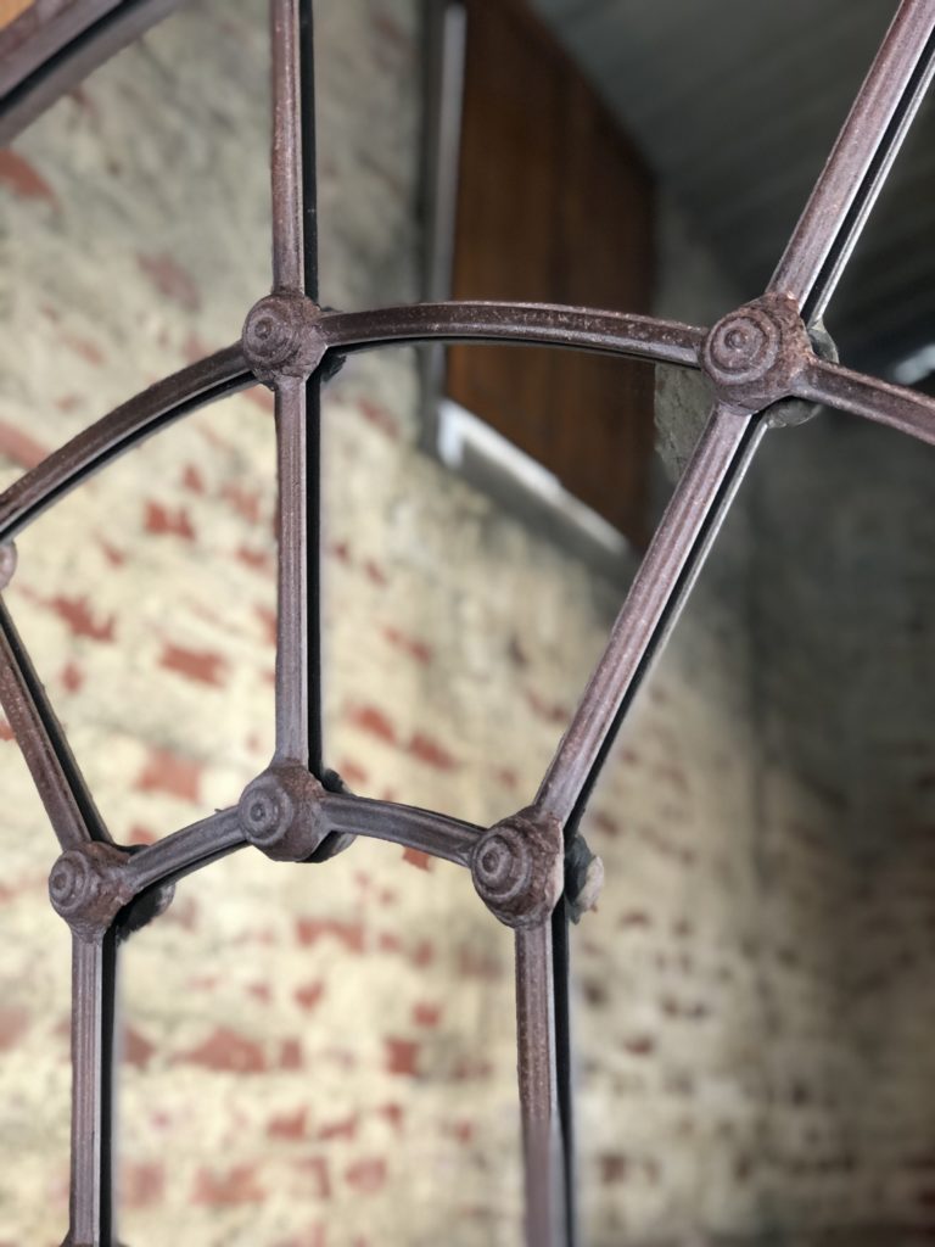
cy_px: 624
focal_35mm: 52
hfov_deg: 28.0
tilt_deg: +7.4
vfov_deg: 36.8
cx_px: 468
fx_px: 1873
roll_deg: +3.5
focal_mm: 6
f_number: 2.4
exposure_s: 1/17
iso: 160
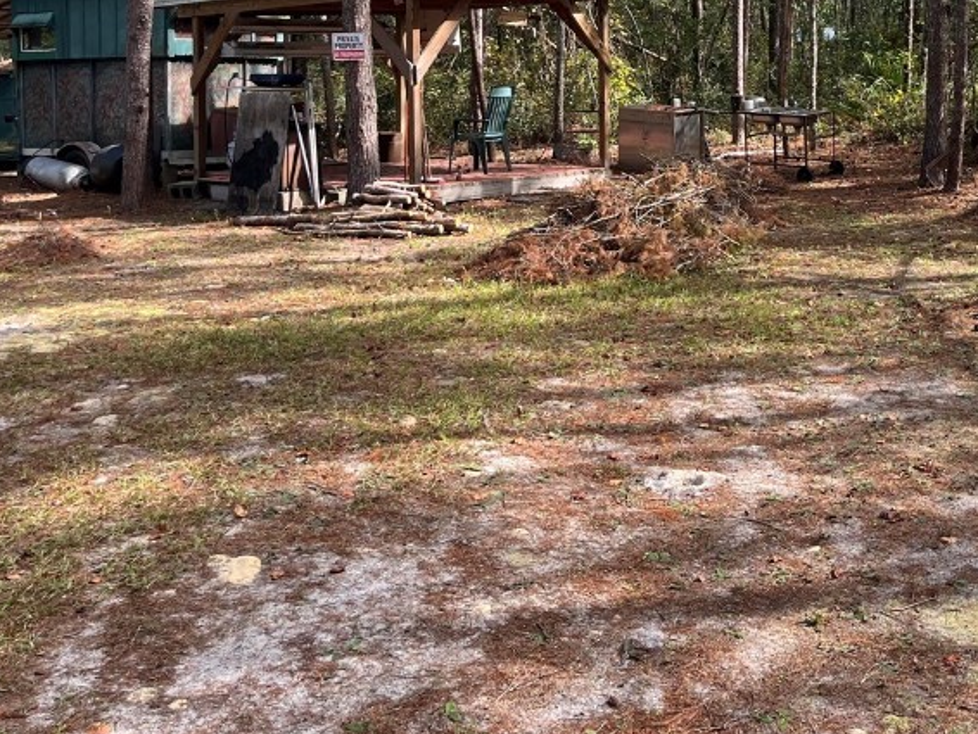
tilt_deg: -2.1
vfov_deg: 29.9
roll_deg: +0.2
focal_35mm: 47
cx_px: 703
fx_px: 1328
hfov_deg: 39.6
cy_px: 109
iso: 50
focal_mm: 5.1
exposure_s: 1/497
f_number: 1.6
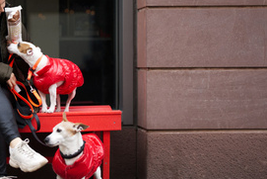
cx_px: -11
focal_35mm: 118
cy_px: 27
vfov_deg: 11.6
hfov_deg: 16.9
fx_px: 876
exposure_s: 1/640
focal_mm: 50
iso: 100
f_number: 1.4
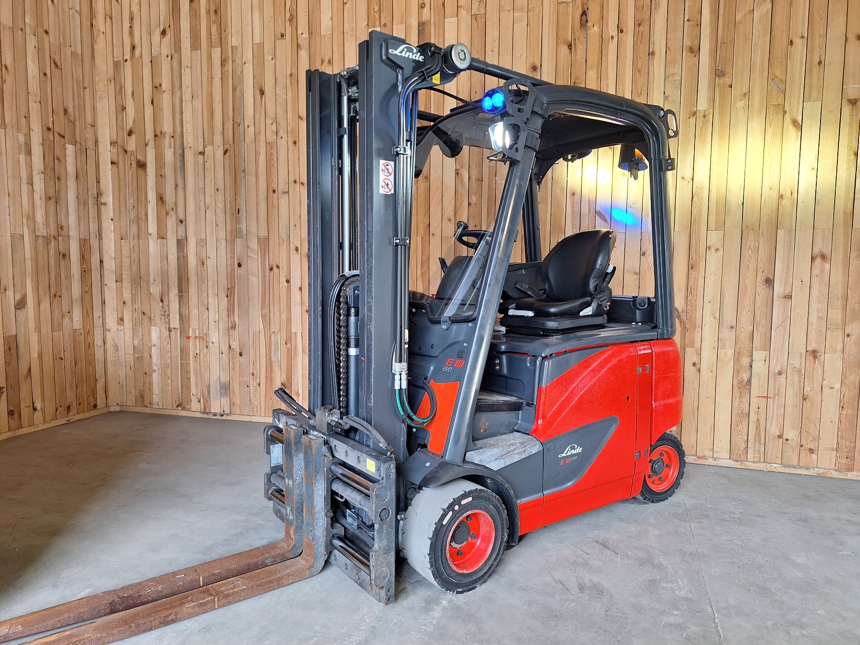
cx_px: 430
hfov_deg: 73.9
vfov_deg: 58.9
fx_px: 571
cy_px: 322
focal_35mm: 23
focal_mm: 5.54
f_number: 1.8
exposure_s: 1/40
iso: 100
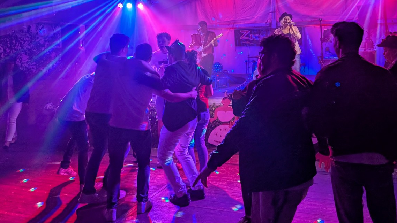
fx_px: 347
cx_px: 236
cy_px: 37
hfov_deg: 59.1
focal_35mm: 33
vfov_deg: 34.3
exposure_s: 1/126
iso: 269
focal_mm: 6.9
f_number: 1.68
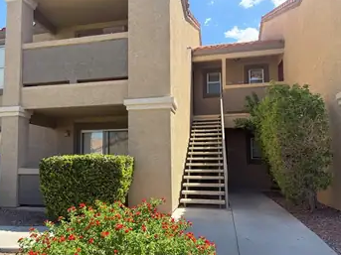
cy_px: 143
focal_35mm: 28
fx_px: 276
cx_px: 154
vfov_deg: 49.6
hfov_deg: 63.3
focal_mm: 6.76
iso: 100
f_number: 1.78
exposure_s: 1/1855
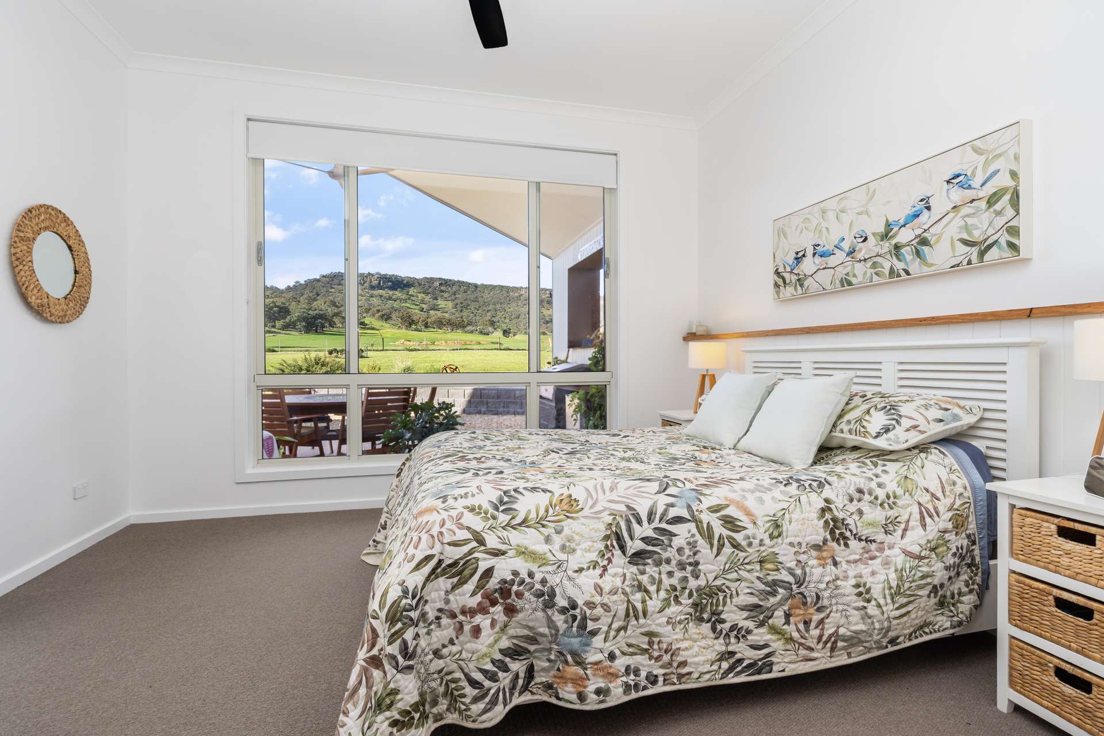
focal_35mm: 16
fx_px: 491
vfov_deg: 73.7
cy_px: 368
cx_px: 552
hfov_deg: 96.7
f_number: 9
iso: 320
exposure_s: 1/25
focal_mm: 16
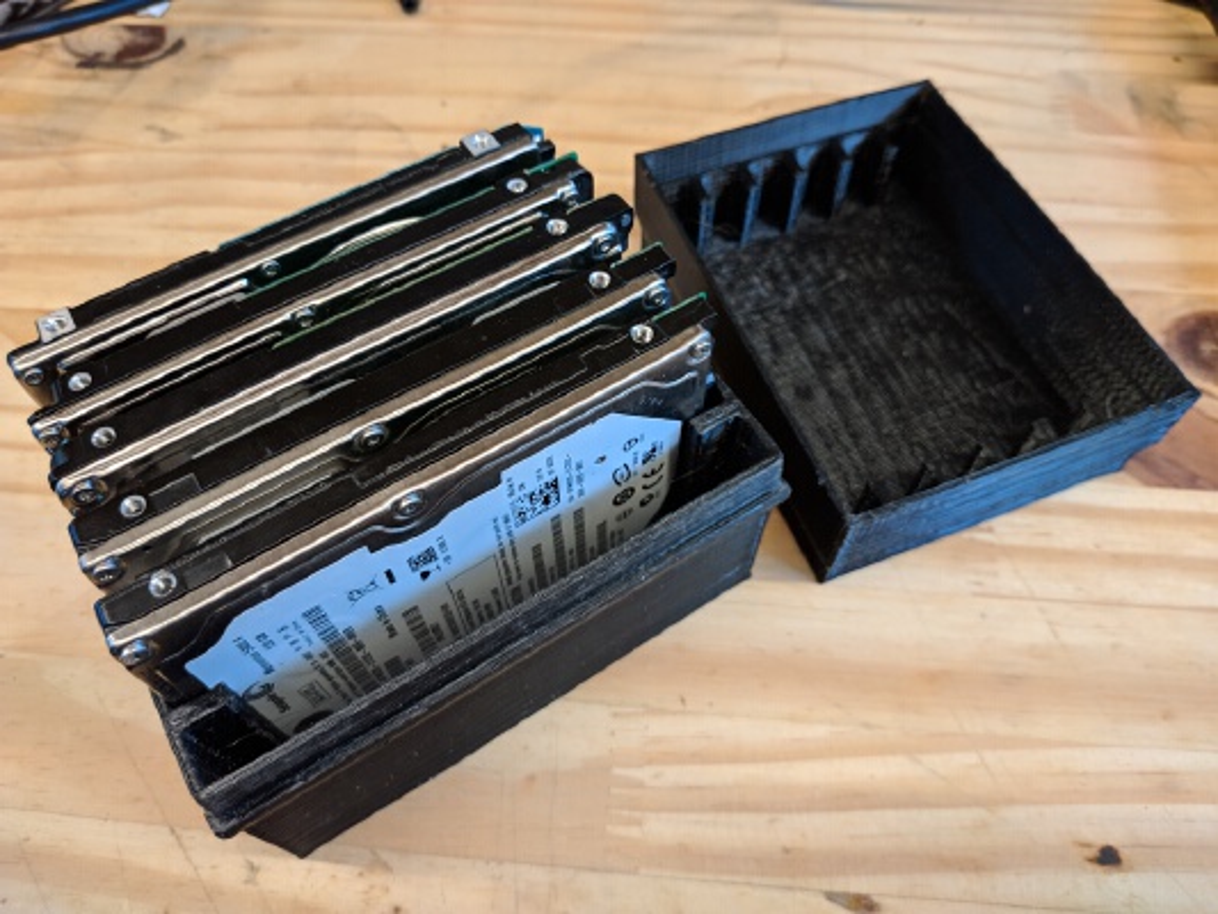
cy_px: 457
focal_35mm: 24
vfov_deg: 56.8
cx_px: 609
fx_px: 845
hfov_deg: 71.6
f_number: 1.9
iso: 184
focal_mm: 3.94
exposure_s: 1/24
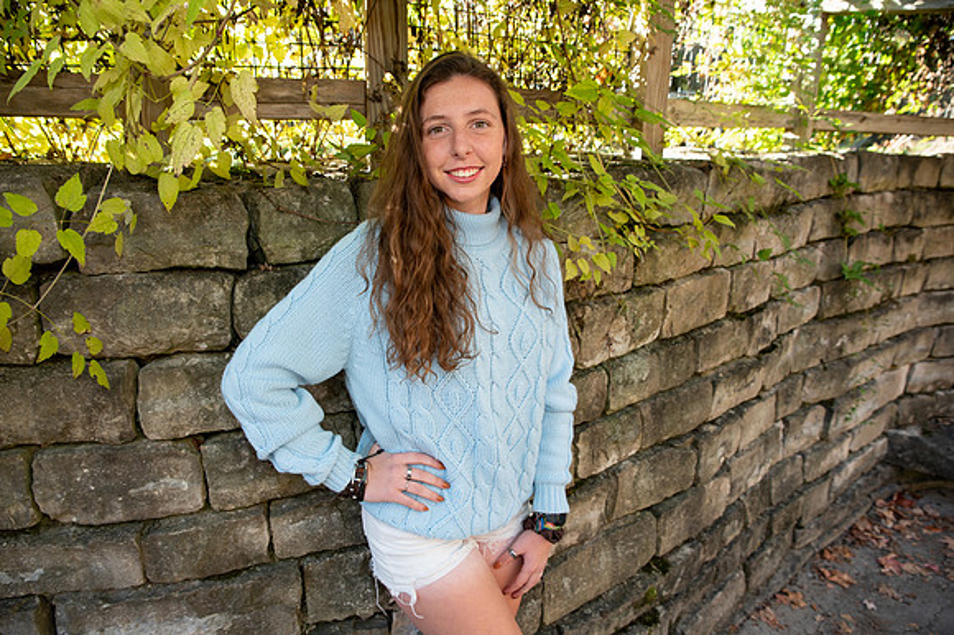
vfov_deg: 53.1
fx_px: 636
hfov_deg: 73.8
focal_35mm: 24
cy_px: 318
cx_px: 477
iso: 320
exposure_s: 1/160
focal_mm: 24
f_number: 4
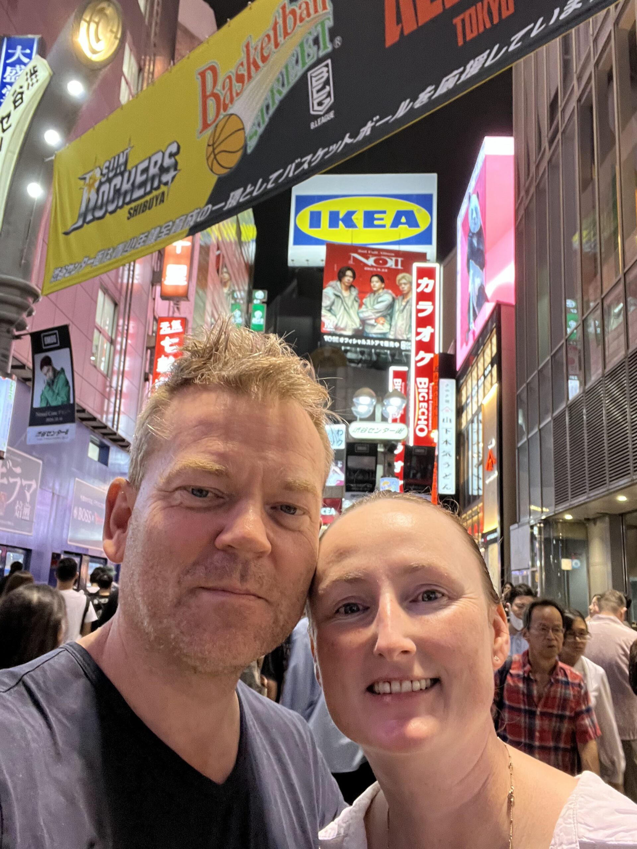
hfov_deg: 46.8
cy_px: 424
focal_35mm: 30
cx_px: 318
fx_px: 736
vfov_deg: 60.0
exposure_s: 1/33
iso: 320
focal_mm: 2.71
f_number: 2.2
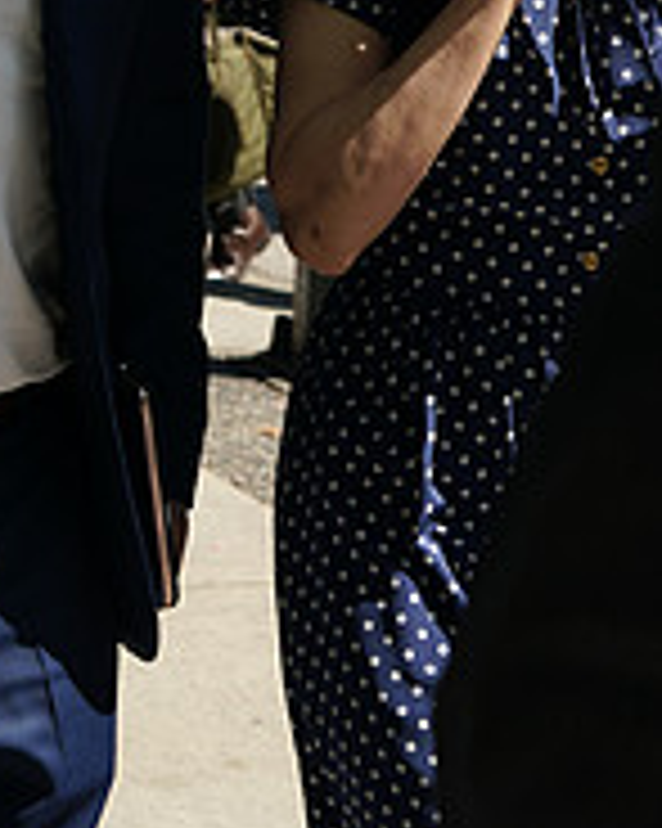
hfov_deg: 10.4
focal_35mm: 148
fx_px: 3628
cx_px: 263
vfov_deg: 12.6
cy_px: -284
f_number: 6.3
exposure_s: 1/500
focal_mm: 50
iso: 200
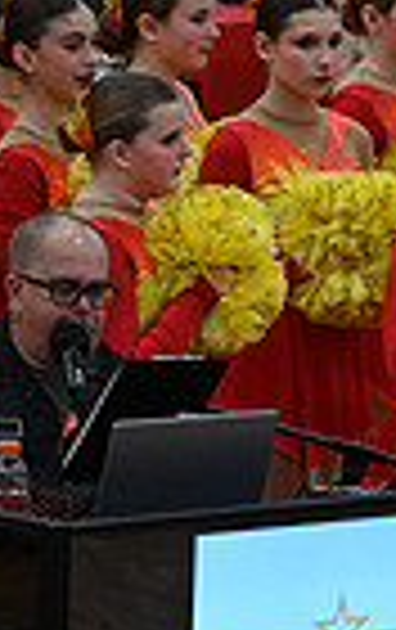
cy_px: 326
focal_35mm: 716
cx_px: 1184
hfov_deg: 1.8
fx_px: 12313
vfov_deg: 2.9
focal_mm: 170
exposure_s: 1/400
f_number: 4
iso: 4000
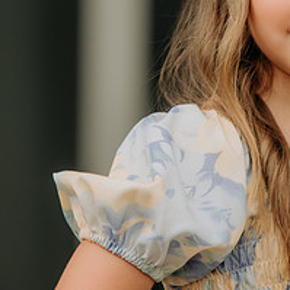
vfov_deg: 2.4
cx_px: 171
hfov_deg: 2.4
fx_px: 7023
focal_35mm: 741
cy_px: 12
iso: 200
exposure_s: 1/200
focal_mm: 200
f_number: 2.8
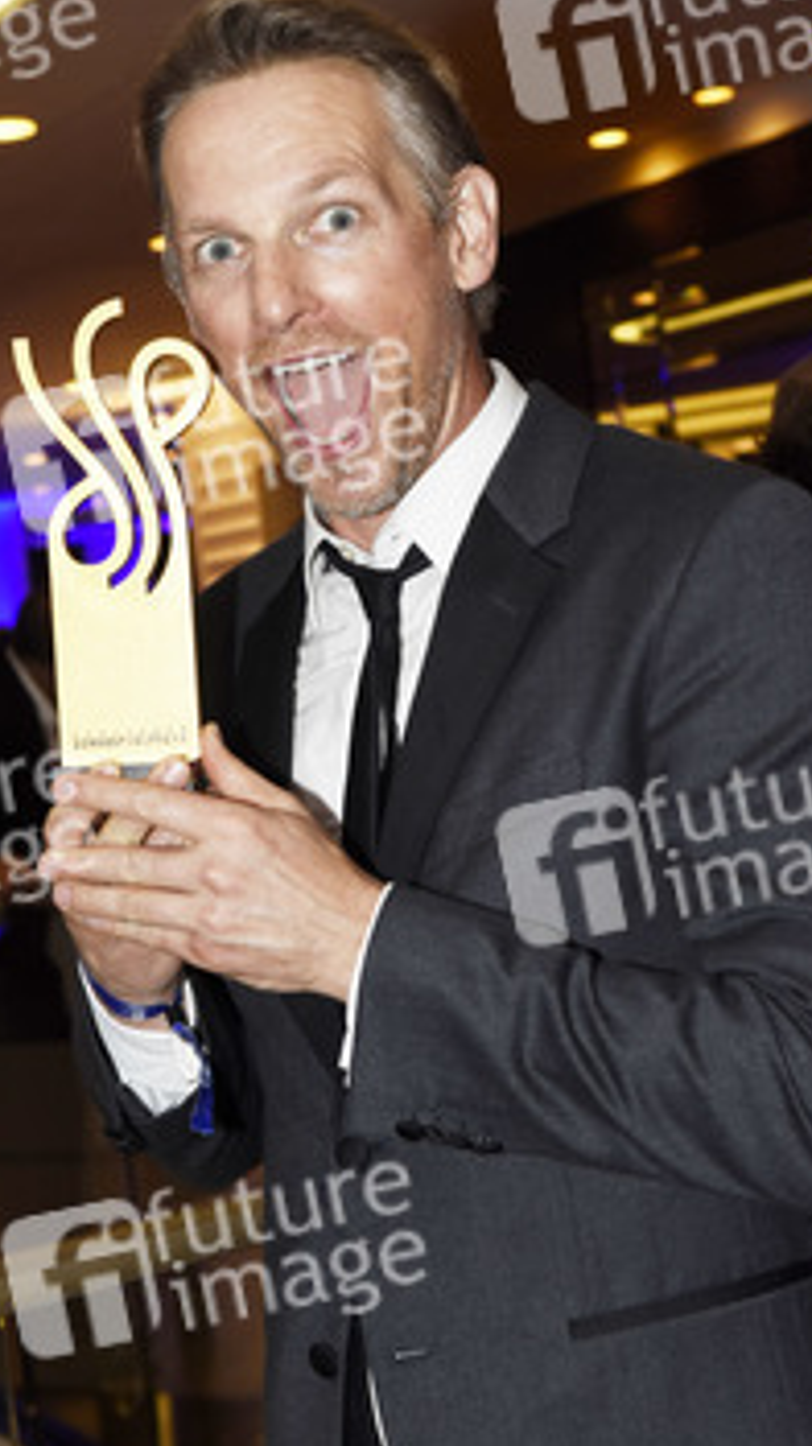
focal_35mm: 68
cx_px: 334
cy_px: 643
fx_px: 2607
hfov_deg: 17.7
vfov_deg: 31.0
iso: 800
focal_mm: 38
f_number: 5
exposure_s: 1/50
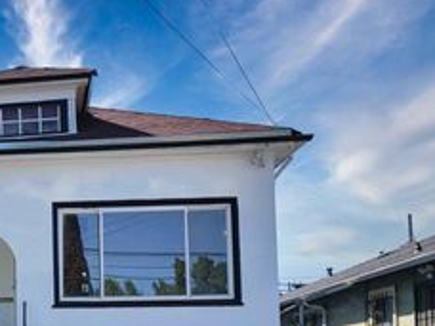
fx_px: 716
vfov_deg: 24.2
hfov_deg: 30.6
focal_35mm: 57
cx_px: -31
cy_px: 344
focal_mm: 13
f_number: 6.3
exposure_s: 1/400
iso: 100
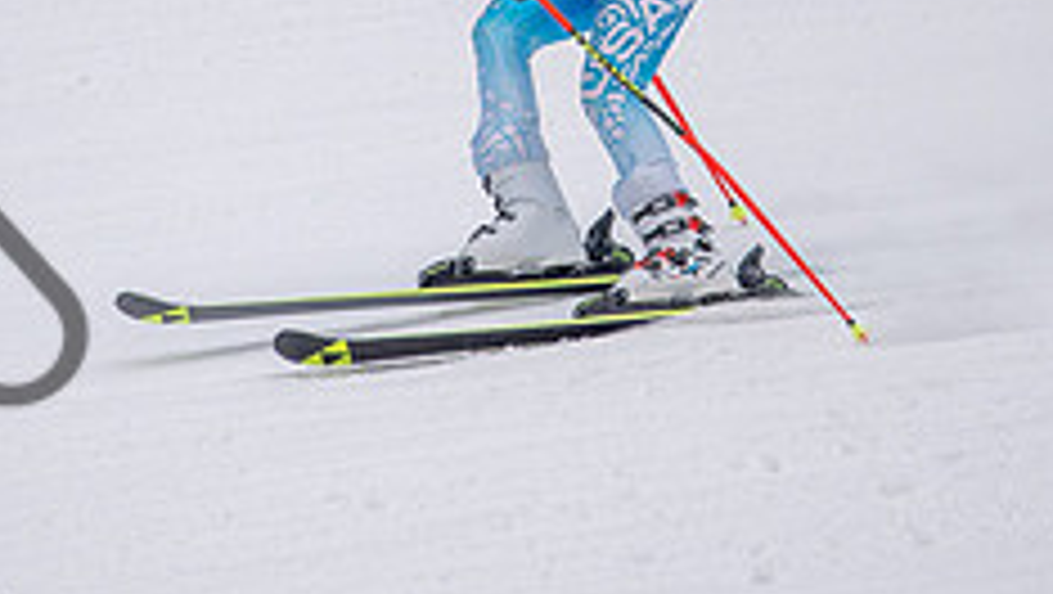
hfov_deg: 1.5
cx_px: 500
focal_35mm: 1428
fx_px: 39899
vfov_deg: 0.9
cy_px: 4
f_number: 6.3
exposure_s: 1/5000
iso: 2000
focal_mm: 550
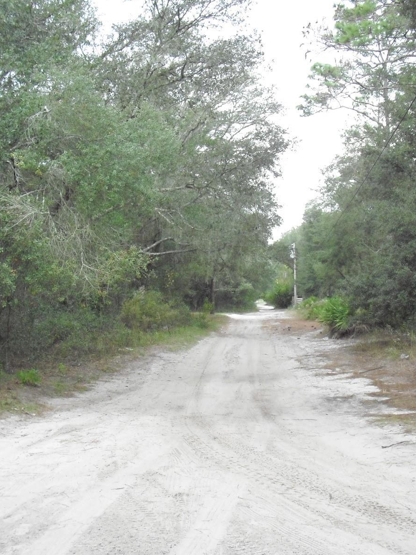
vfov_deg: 37.5
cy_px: 277
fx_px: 817
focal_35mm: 51
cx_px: 255
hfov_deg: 28.5
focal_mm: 6.2
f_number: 2.8
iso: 200
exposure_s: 1/100
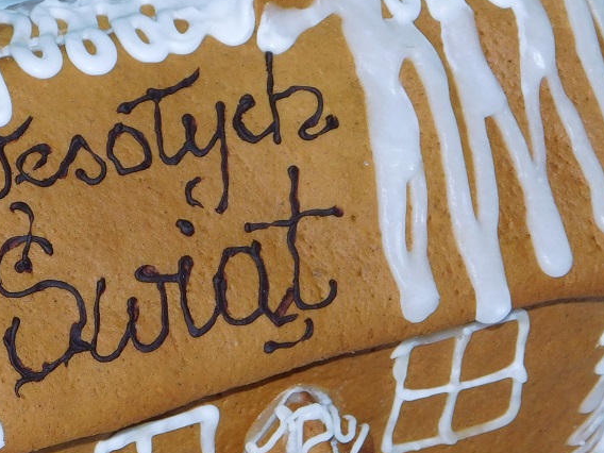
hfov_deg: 9.5
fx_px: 3647
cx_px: 236
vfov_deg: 7.1
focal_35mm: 209
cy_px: 275
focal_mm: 17.6
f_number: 4.6
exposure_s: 1/60
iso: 200
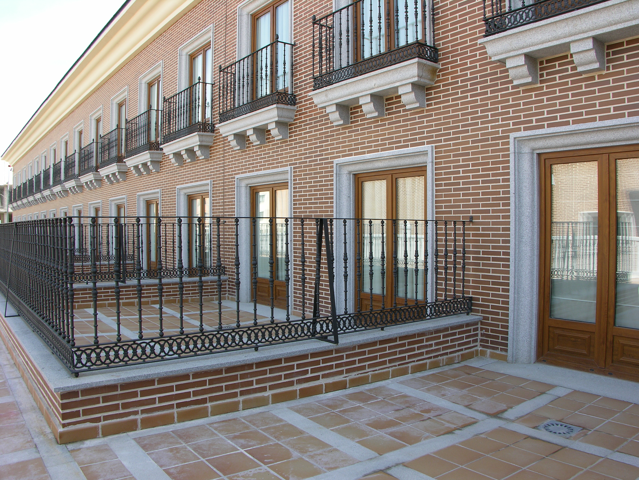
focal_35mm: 35
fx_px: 646
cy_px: 240
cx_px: 320
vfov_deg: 40.7
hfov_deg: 52.6
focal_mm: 8.9
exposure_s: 1/51.7
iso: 50
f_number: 6.3
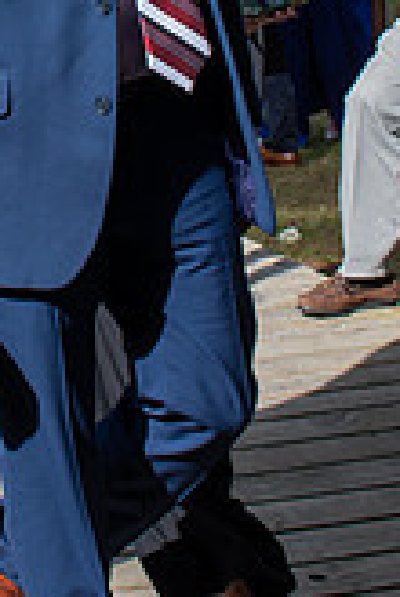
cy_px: -98
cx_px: -102
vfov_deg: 17.1
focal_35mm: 115
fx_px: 1908
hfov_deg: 11.7
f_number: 9
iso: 200
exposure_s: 1/320
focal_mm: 28
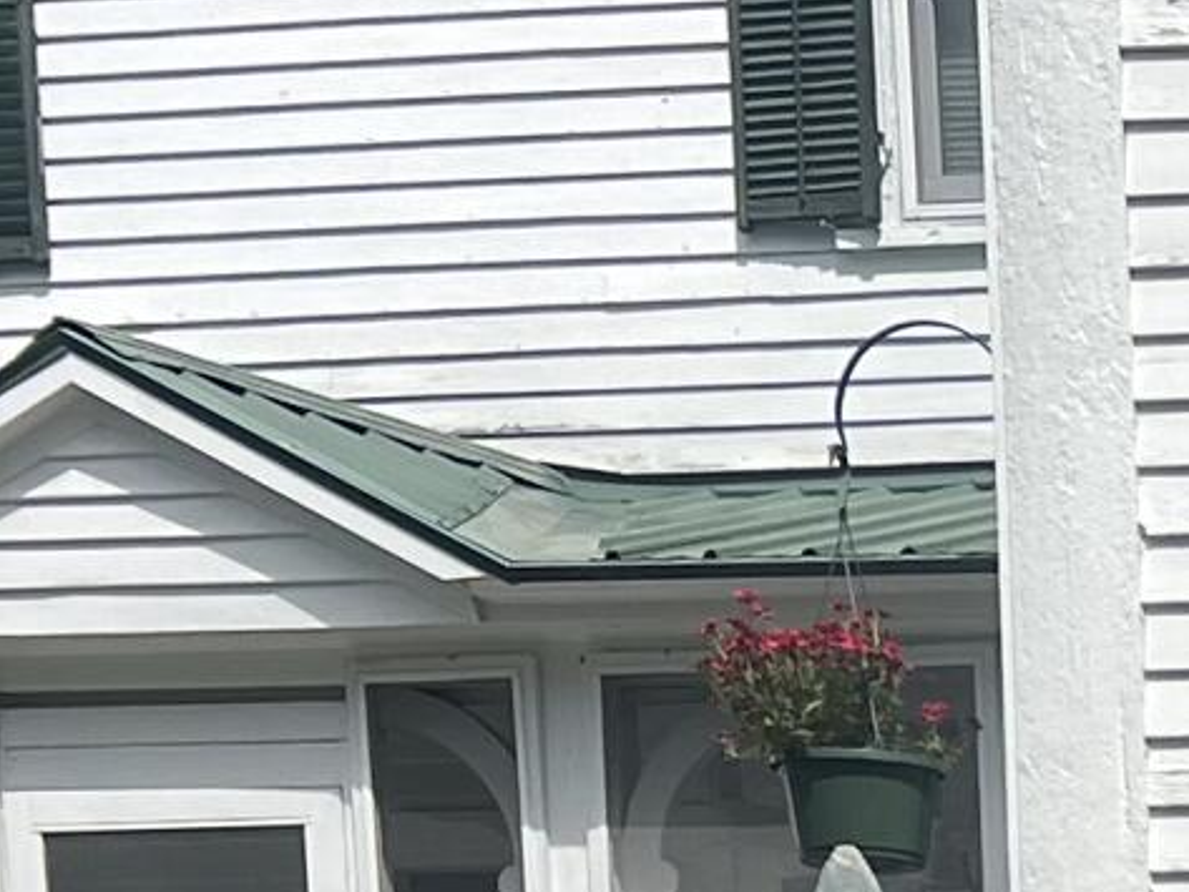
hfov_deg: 10.2
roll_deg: +0.9
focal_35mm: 165
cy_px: 2289
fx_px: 5669
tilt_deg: -5.2
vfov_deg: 8.1
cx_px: 3004
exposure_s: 1/3831
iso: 50
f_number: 1.5
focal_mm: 5.7
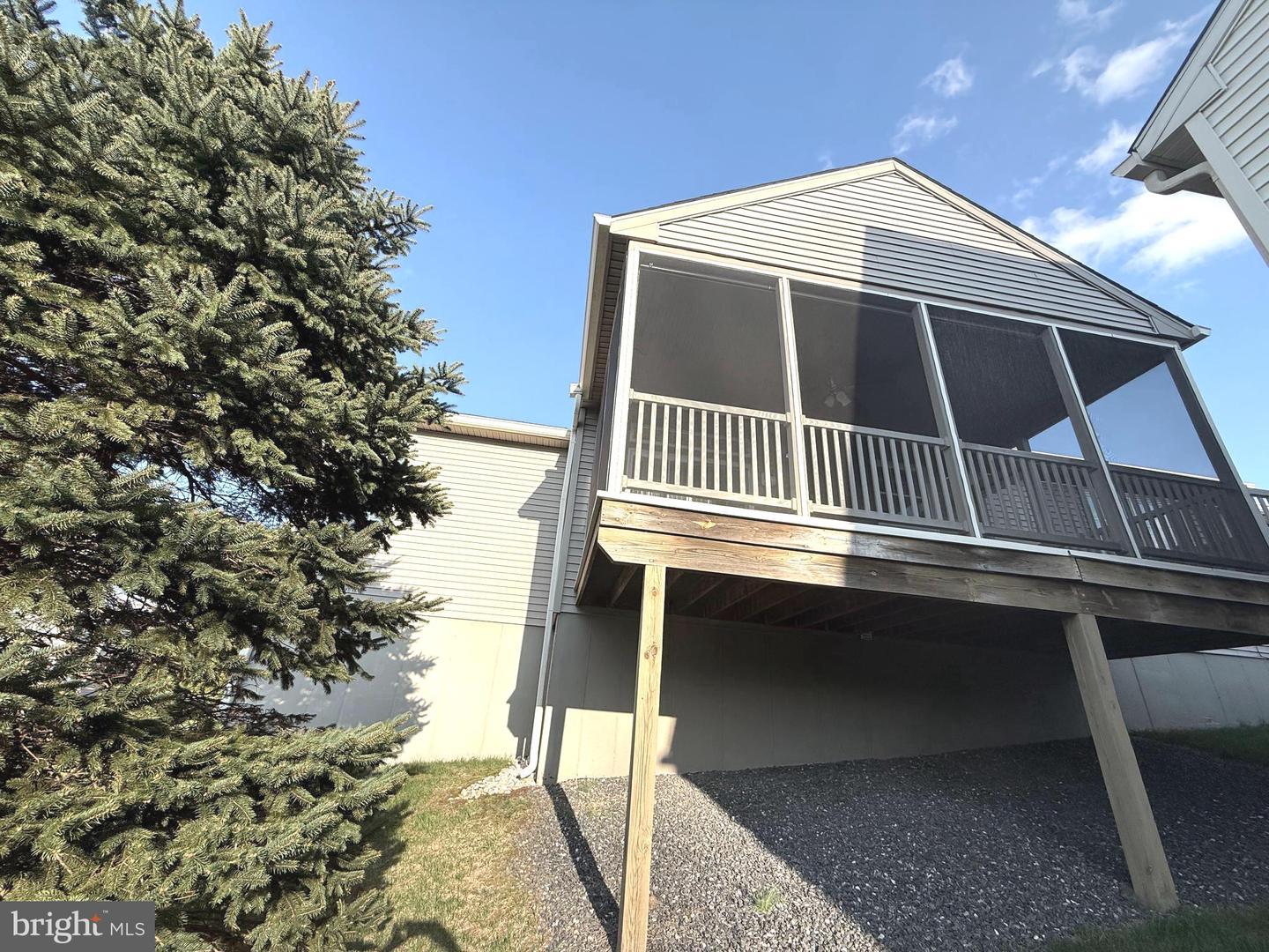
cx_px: 634
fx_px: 513
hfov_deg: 102.1
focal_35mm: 14
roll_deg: -4.4
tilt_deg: +25.4
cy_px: 476
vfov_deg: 85.7
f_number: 2.2
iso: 50
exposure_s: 1/1105
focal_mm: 2.22
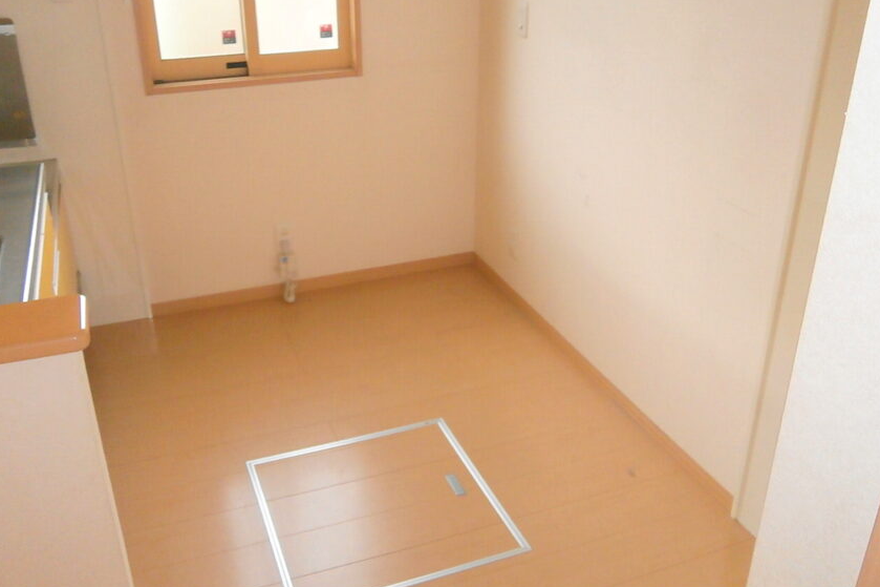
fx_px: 806
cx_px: 430
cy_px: 265
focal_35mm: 33
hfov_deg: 57.2
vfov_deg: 39.9
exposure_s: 1/30
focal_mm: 4.7
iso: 200
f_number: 2.8
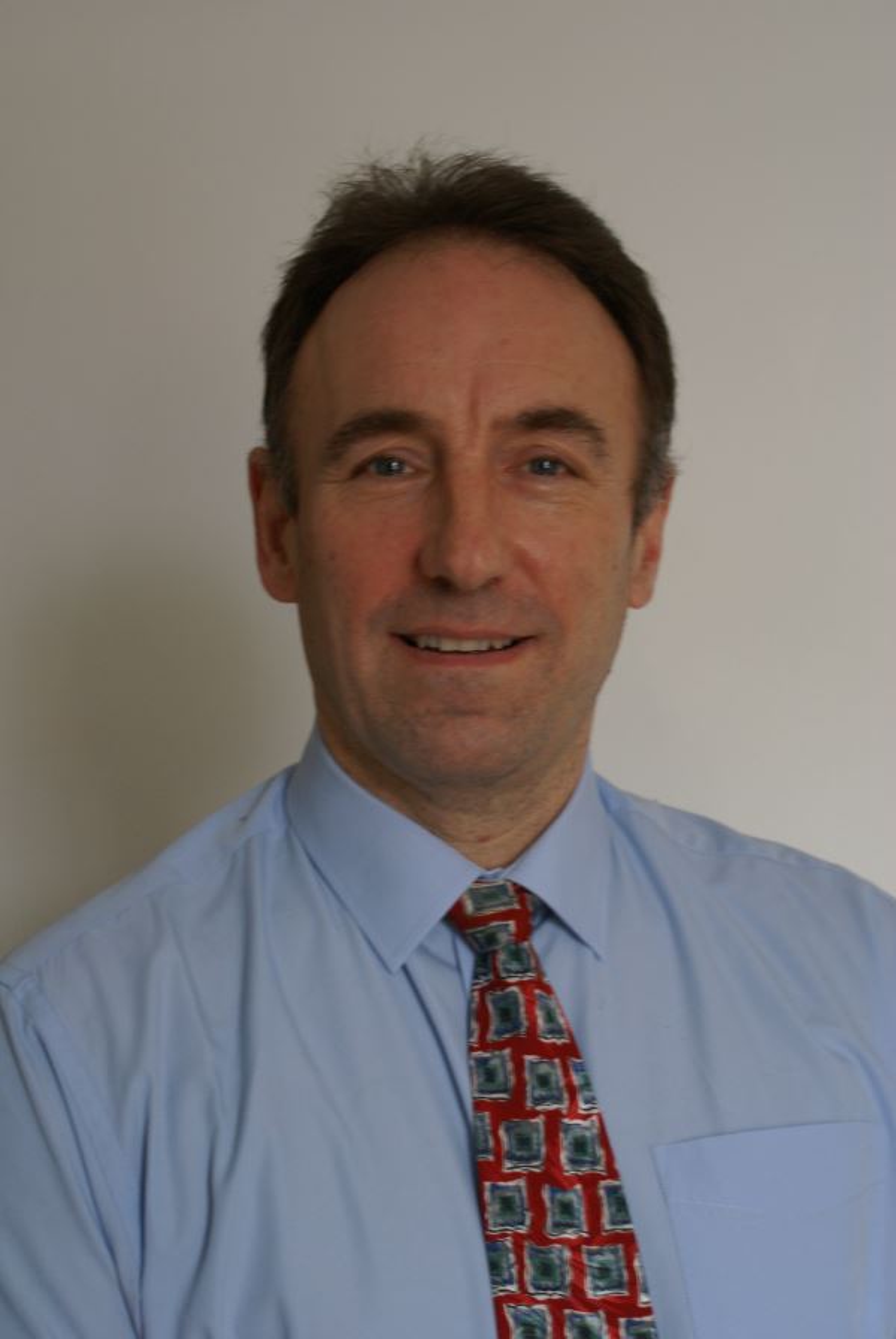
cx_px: 448
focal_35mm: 60
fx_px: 2233
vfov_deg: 33.4
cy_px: 670
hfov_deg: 22.7
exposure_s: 1/13
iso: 400
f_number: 5.6
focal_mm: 40
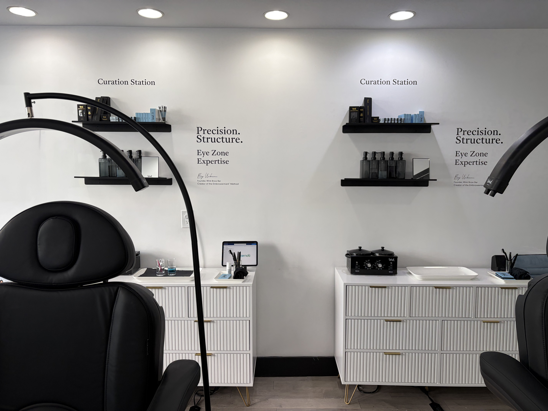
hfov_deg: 67.3
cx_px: 274
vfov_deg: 53.1
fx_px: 412
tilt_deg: -5.2
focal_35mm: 26
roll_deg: -0.5
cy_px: 206
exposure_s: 1/120
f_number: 1.6
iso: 64
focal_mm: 5.96
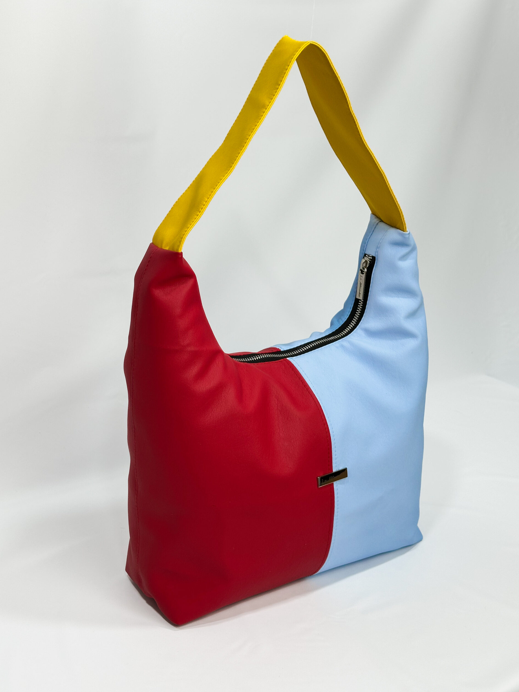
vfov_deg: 38.9
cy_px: 350
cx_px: 260
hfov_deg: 29.7
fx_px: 980
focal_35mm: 49
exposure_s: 1/60
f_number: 1.8
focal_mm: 6.86
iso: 40
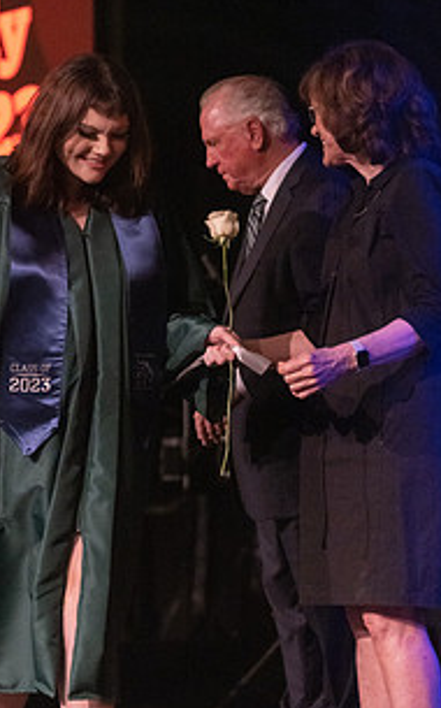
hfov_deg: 9.1
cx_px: 125
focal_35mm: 143
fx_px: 2756
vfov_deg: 14.6
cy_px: 364
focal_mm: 95
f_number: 2.8
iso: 16000
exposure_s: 1/1000
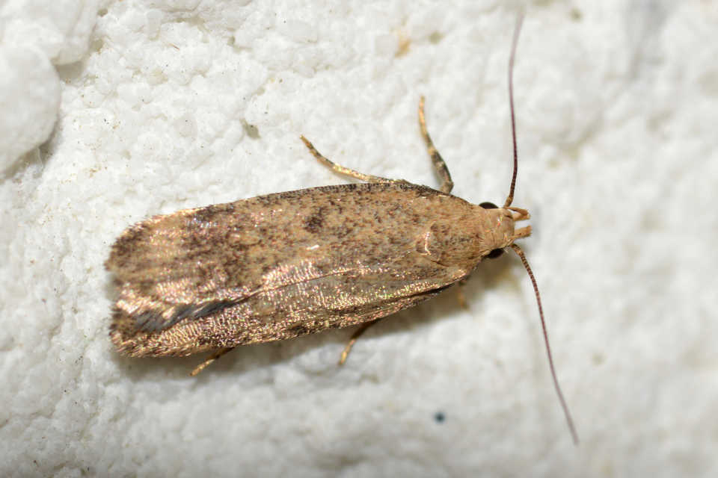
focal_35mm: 150
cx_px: 359
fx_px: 2991
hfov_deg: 13.7
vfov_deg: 9.1
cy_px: 239
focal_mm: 100
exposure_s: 1/200
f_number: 20
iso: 100
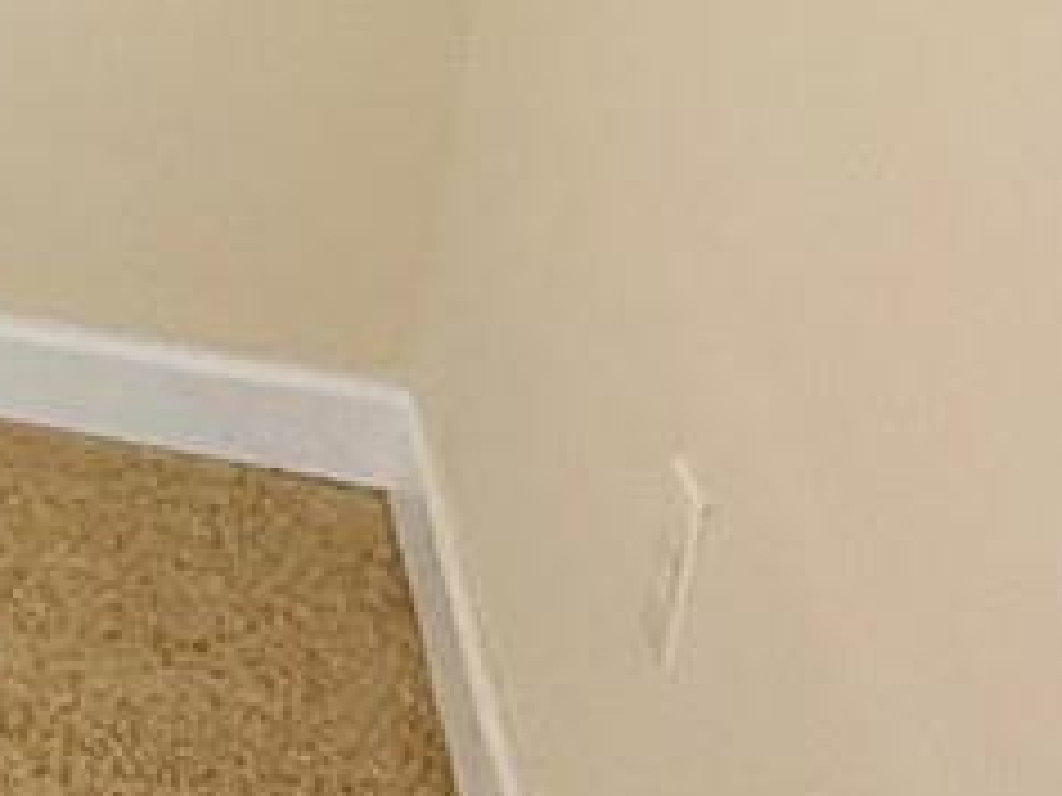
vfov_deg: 14.9
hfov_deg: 14.1
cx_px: -1498
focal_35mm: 95
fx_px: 2915
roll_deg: -0.8
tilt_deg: -12.2
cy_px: -216
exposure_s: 1/60
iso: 400
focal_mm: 2.22
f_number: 2.2
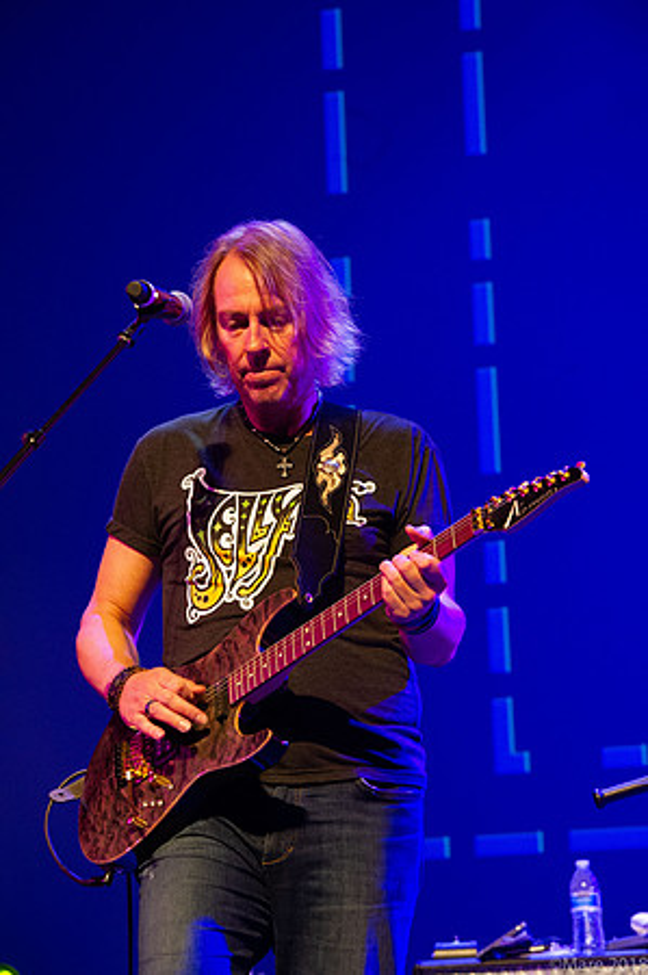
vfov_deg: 16.4
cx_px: 324
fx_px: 3383
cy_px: 488
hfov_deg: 10.9
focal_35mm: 125
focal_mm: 125
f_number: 7.1
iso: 8000
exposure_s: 1/160
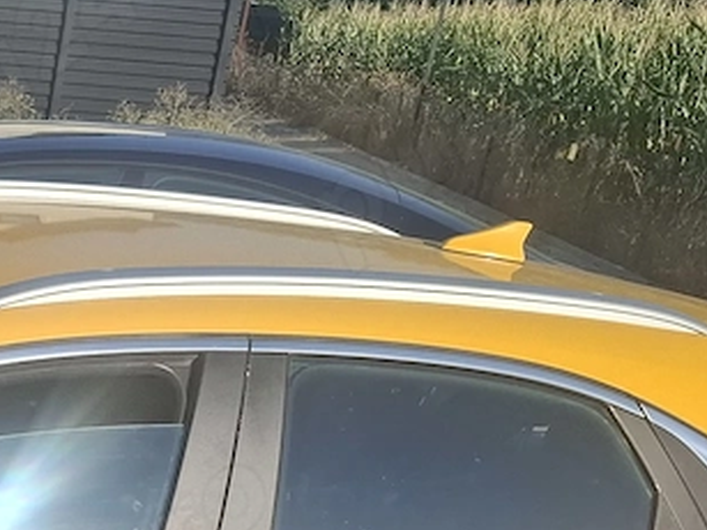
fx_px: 1531
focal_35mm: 75
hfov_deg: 22.7
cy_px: 689
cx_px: -251
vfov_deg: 18.3
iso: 50
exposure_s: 1/2439
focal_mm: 5.54
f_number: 1.8
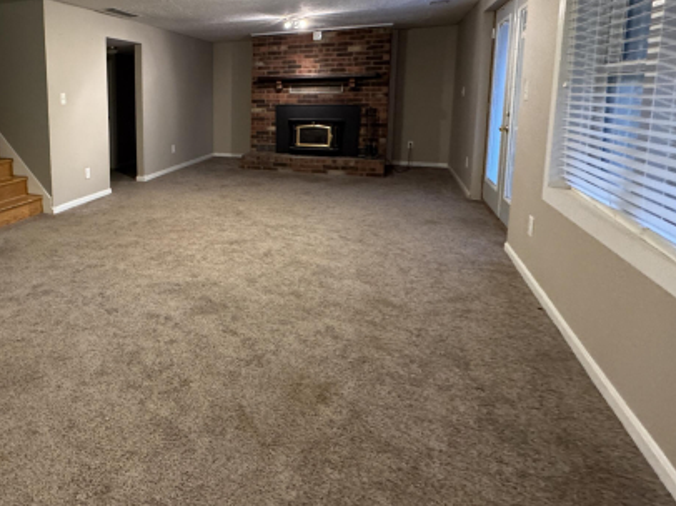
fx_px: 449
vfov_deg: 56.9
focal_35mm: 23
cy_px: 150
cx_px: 151
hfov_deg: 68.0
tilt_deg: -7.7
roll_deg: +1.0
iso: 800
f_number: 2.2
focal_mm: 2.22
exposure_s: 1/60
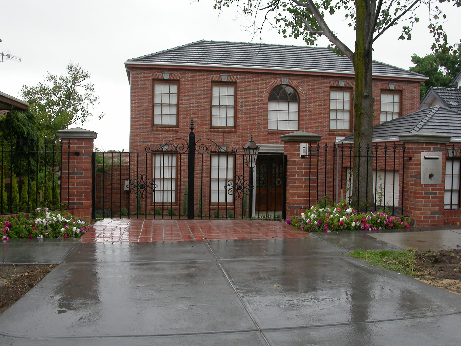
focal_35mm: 38
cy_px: 173
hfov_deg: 49.0
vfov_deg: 37.7
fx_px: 506
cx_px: 230
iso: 100
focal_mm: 7.85
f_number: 4.2
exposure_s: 1/90.8
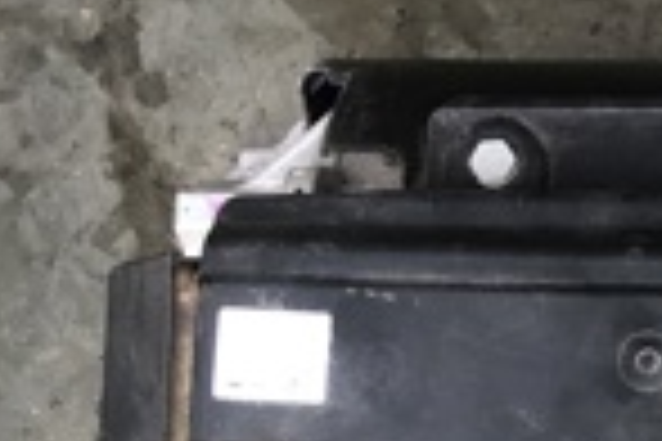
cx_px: 730
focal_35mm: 127
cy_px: 828
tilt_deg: -72.0
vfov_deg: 10.1
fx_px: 2335
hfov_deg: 15.7
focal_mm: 4
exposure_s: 1/33
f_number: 1.8
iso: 32
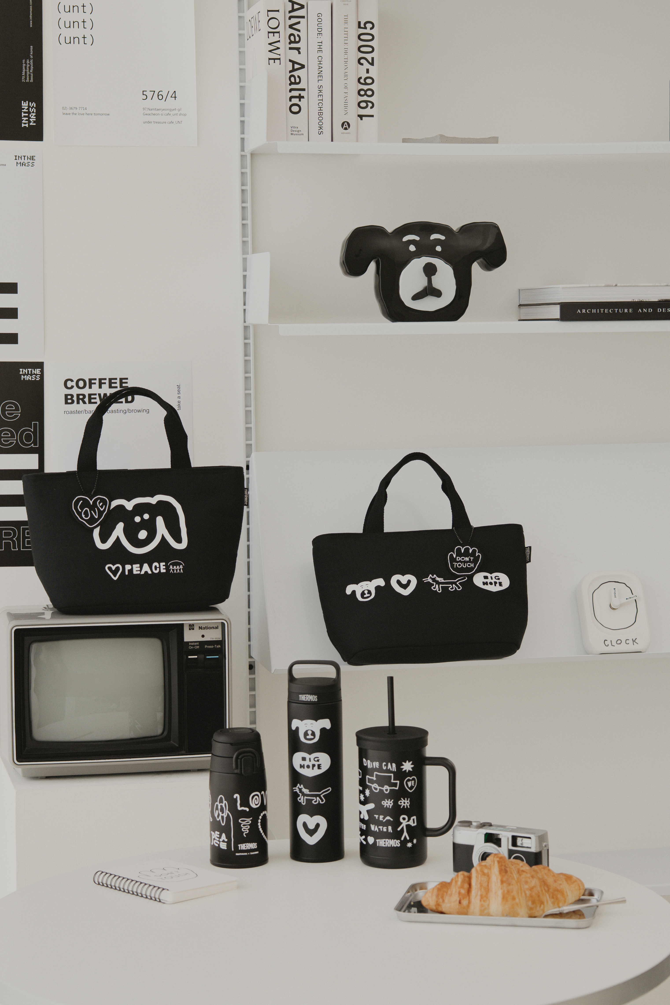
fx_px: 2205
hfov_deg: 17.3
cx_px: 335
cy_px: 502
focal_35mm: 79
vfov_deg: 25.7
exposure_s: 1/200
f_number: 4.5
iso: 250
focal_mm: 53.1
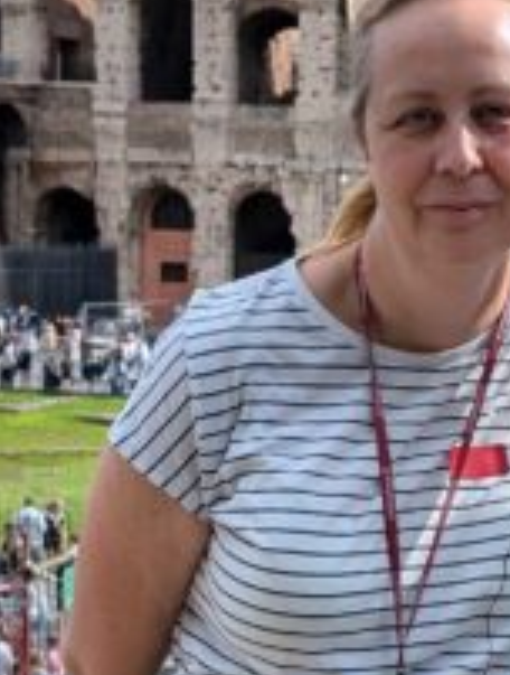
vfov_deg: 16.1
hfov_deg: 12.1
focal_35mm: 122
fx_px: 2384
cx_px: 508
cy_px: 457
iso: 20
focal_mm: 6.9
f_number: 1.68
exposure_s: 1/1025
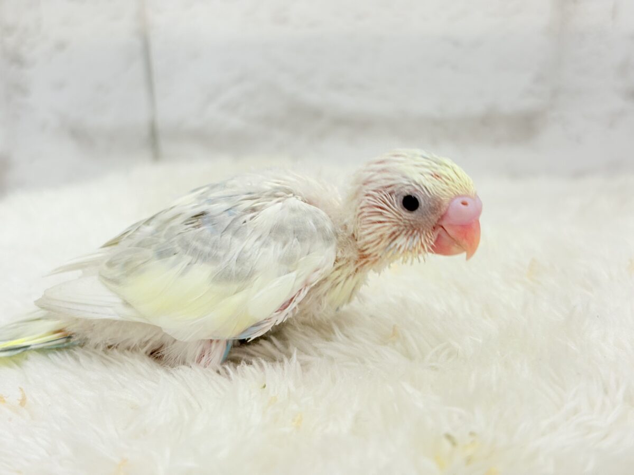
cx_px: 317
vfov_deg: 28.0
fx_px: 952
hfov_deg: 36.8
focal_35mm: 52
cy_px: 238
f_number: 1.6
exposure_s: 1/100
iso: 50
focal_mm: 5.96
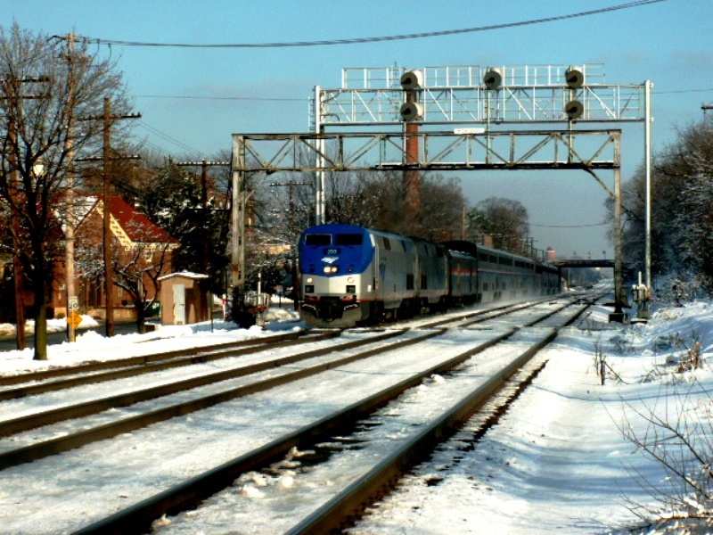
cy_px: 268
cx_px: 356
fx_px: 1895
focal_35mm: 92
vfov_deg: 16.1
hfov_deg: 21.3
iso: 50
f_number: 8
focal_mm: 15.43
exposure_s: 1/250
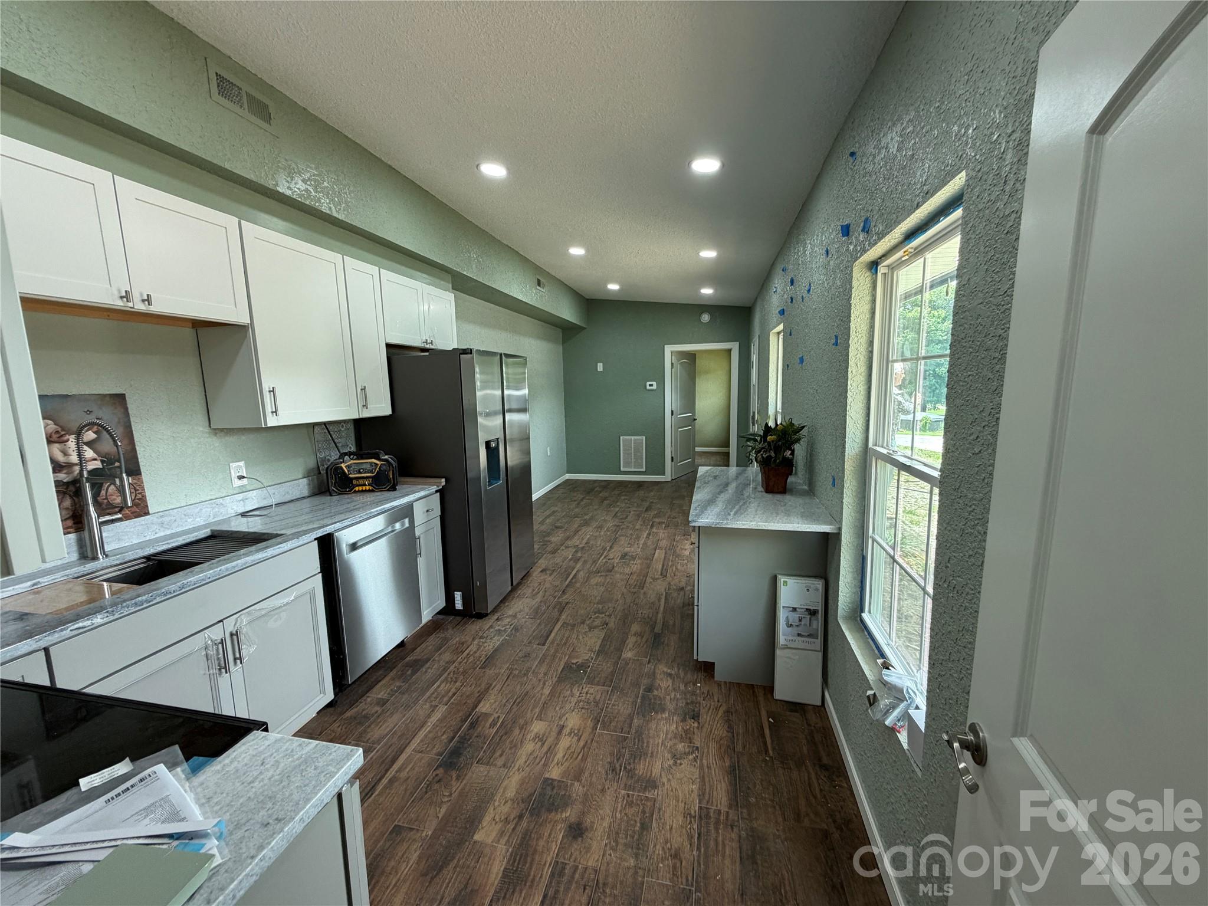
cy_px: 453
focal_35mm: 14
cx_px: 604
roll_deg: +2.1
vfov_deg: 85.7
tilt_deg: -8.6
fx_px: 489
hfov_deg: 102.1
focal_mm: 2.22
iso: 160
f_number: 2.2
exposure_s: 1/120
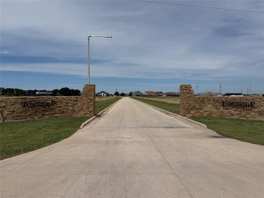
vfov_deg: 56.8
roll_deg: +1.1
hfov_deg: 71.6
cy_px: 99
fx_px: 183
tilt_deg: -1.3
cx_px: 132
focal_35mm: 24
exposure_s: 1/11905
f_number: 1.78
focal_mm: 6.76
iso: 80
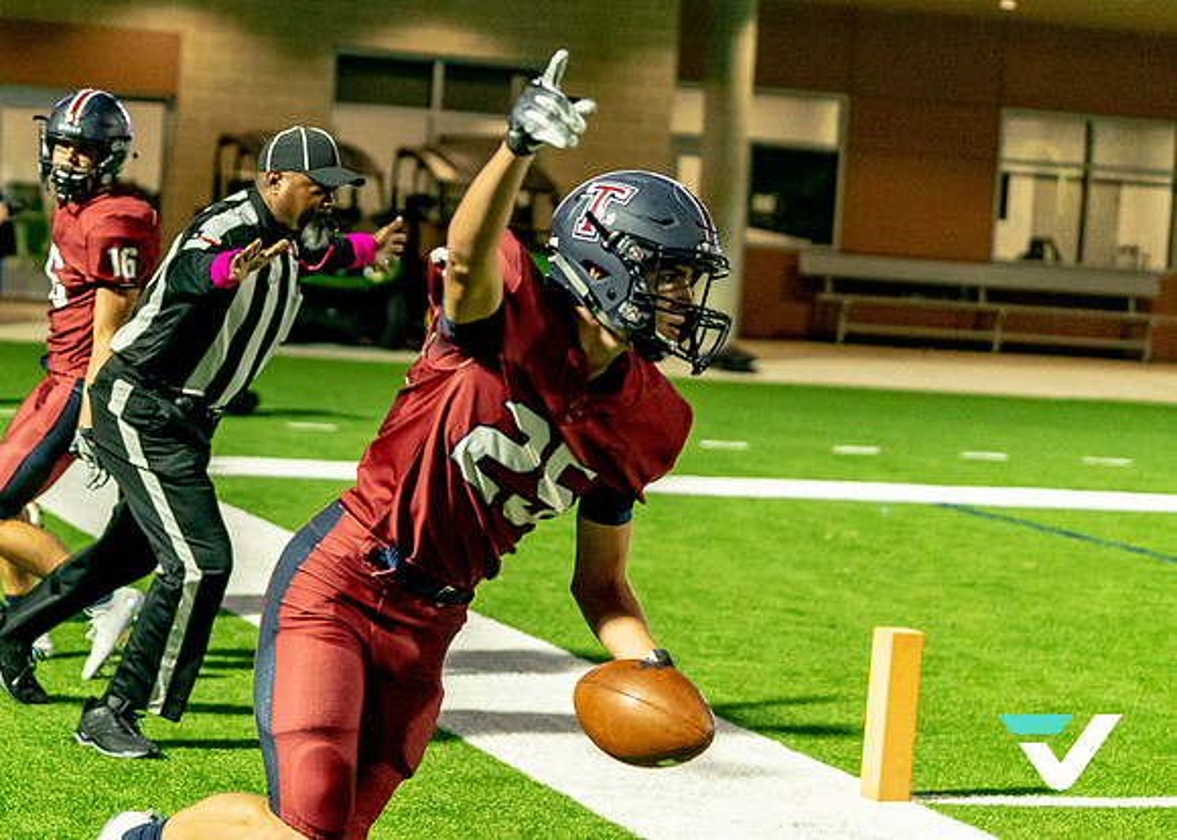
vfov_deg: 14.3
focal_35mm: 100
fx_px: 3339
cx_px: 383
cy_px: 267
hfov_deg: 19.9
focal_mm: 70
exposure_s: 1/3000
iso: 6400
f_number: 2.8
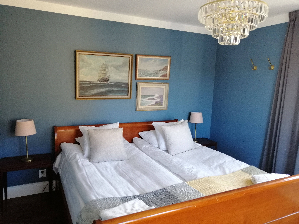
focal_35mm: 27
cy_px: 112
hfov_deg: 65.3
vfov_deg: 51.4
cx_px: 150
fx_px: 233
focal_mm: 3.95
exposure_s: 1/33.3
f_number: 1.8
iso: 200
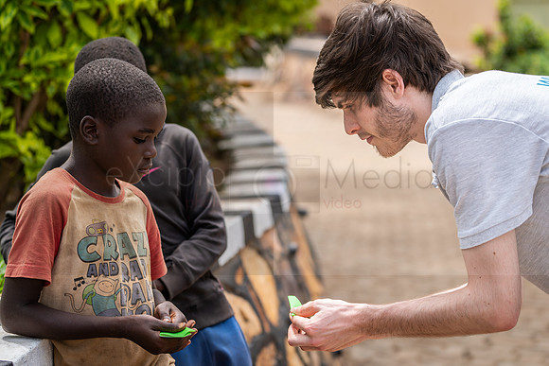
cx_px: 256
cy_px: 191
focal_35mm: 121
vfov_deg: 11.3
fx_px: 1848
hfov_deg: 16.9
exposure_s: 1/200
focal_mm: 113
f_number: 4
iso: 100
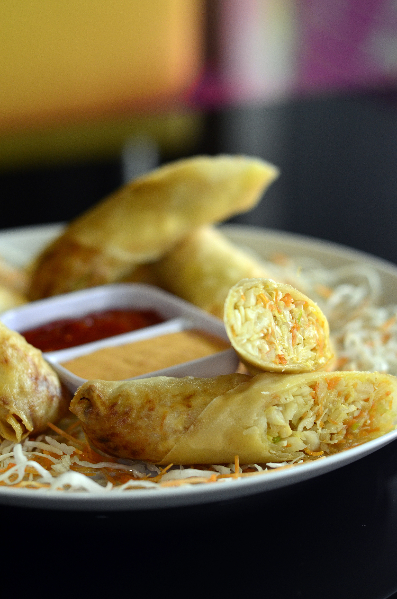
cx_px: 198
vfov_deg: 27.0
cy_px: 300
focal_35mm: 75
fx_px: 1246
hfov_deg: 18.1
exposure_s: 1/125
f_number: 2.5
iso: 800
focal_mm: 50
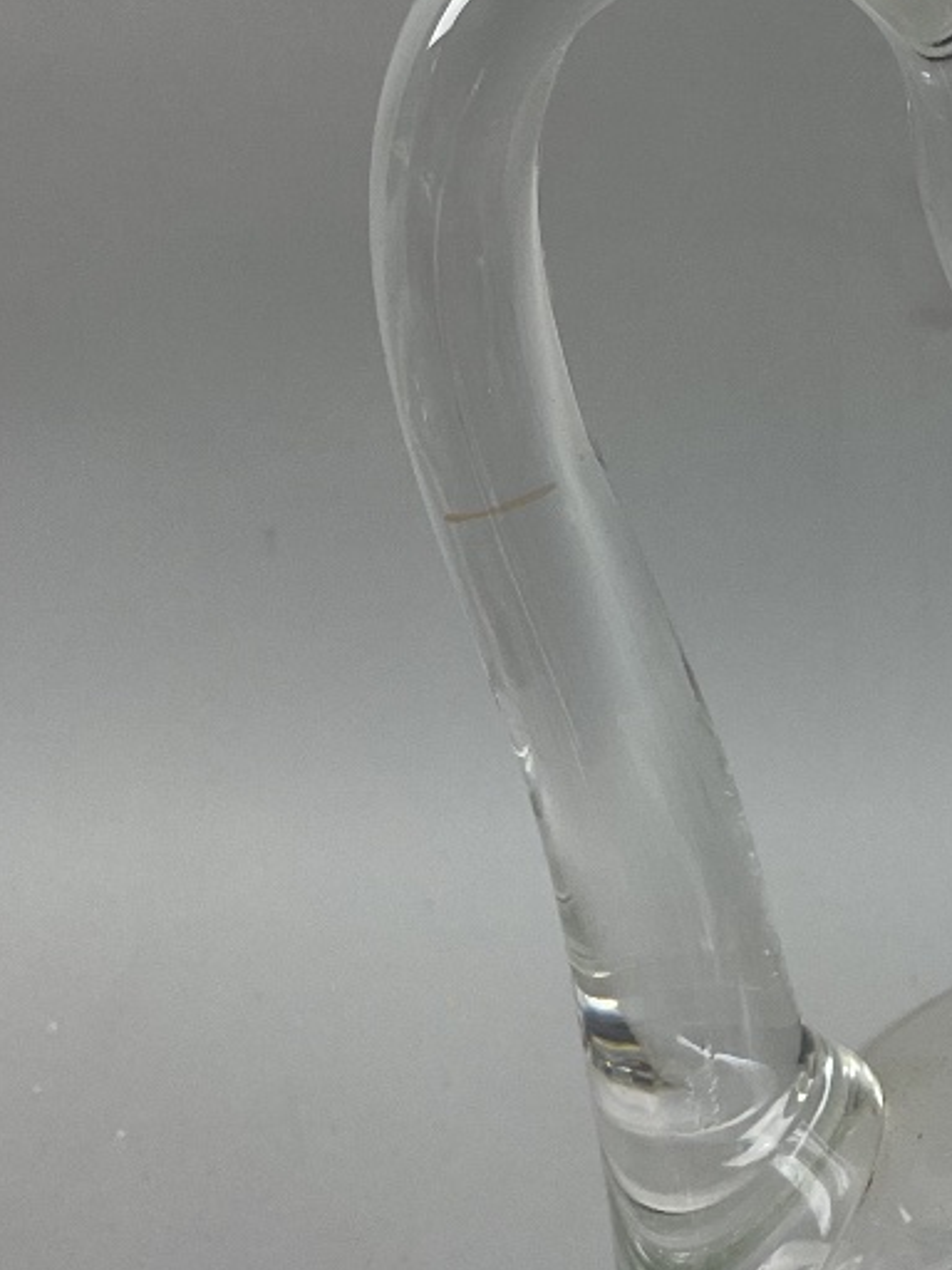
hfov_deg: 20.9
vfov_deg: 28.0
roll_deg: -0.7
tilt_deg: -25.8
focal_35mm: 68
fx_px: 2493
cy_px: 260
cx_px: 967
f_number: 1.8
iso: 40
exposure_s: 1/100
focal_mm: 3
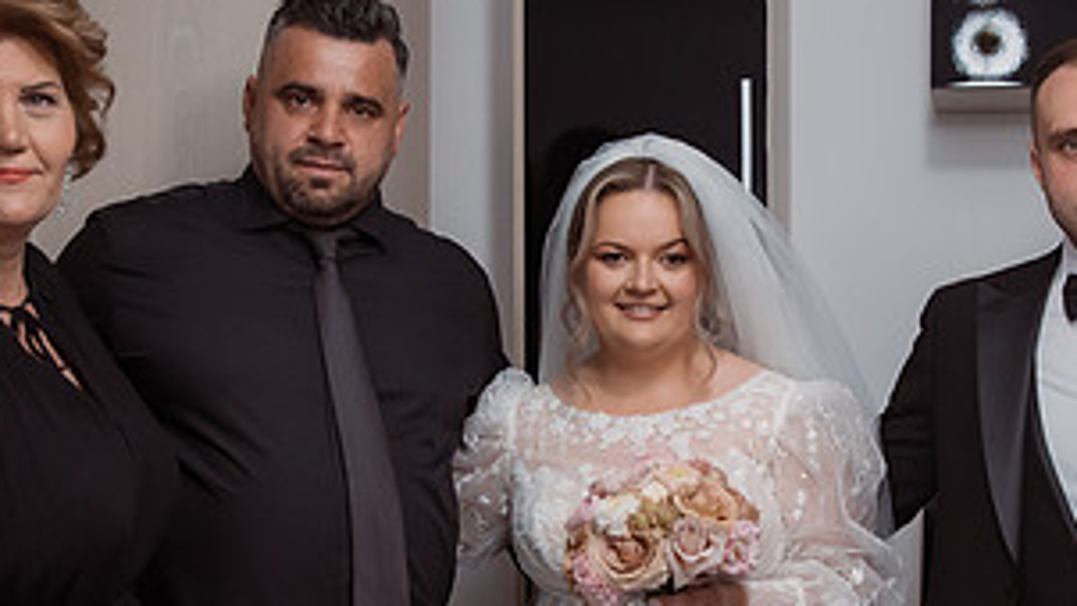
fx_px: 1685
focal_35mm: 59
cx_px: 668
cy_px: 451
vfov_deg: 20.2
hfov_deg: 35.3
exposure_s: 1/200
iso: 1600
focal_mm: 26
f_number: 2.8
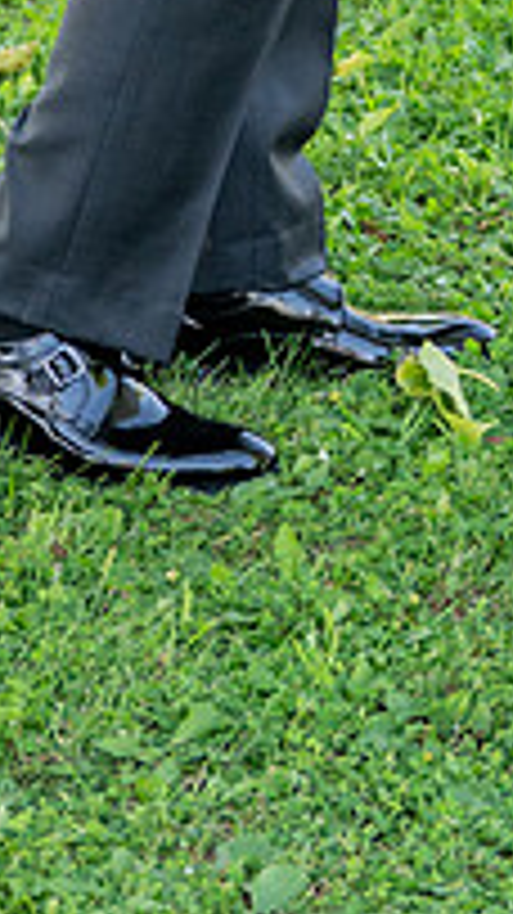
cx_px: 1006
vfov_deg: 9.7
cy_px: -901
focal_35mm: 208
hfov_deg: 5.7
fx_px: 5036
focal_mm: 32
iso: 200
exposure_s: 1/200
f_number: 3.5
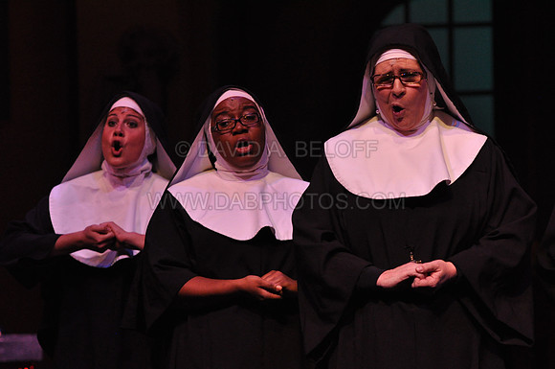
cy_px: 184
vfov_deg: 5.9
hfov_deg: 8.9
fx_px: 3579
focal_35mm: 232
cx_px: 278
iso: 1600
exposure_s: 1/400
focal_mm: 155
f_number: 4.5
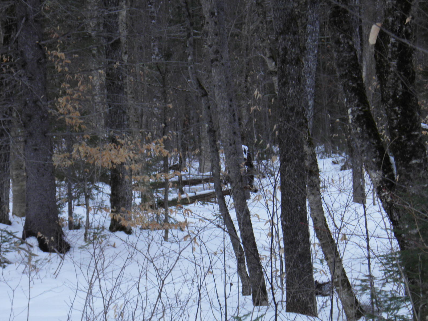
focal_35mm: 232
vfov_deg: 6.4
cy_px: 181
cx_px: 214
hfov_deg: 8.5
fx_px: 2868
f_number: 4.1
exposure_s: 1/60
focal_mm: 32.7
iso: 80
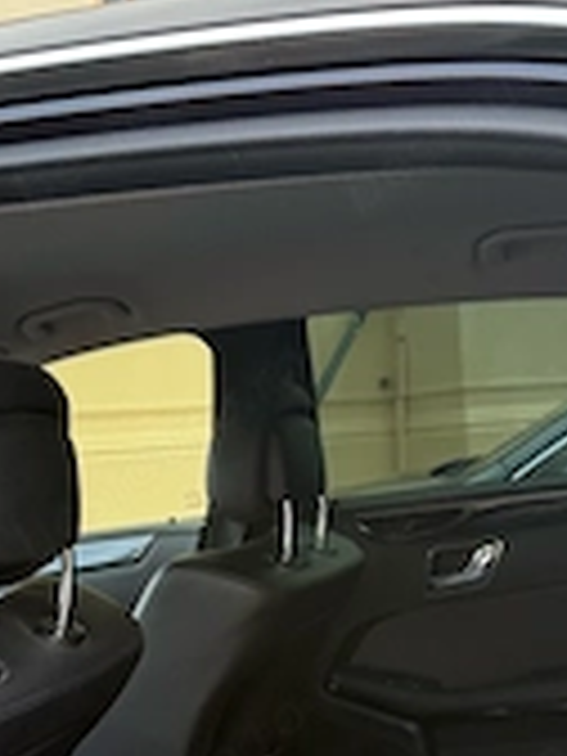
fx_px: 1245
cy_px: 513
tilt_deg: -0.9
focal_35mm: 57
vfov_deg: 33.4
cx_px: 270
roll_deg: +4.1
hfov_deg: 25.7
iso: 100
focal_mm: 6.76
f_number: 1.78
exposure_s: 1/262
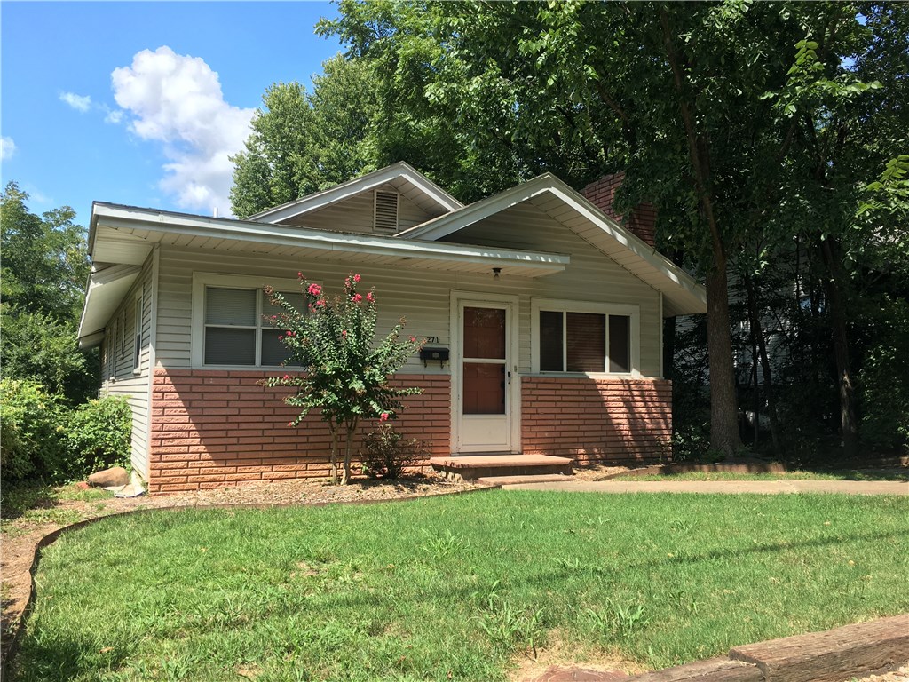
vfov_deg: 48.2
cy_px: 341
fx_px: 762
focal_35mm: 29
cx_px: 454
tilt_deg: +4.7
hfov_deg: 61.7
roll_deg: -0.1
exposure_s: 1/668
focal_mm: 4.15
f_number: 2.2
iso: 25
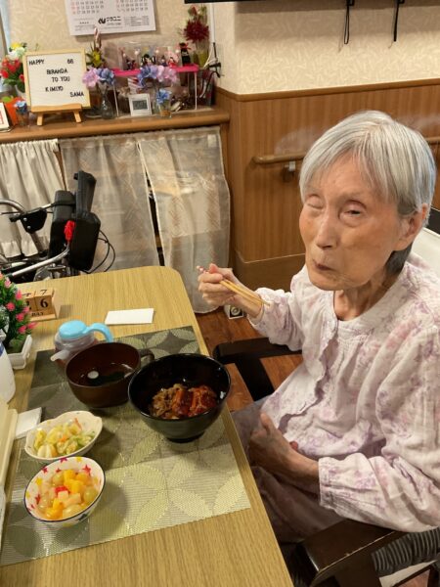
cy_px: 294
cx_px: 220
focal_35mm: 29
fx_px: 491
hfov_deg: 48.2
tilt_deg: -30.2
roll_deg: +3.9
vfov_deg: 61.7
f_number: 1.8
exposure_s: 1/60
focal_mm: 3
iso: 160
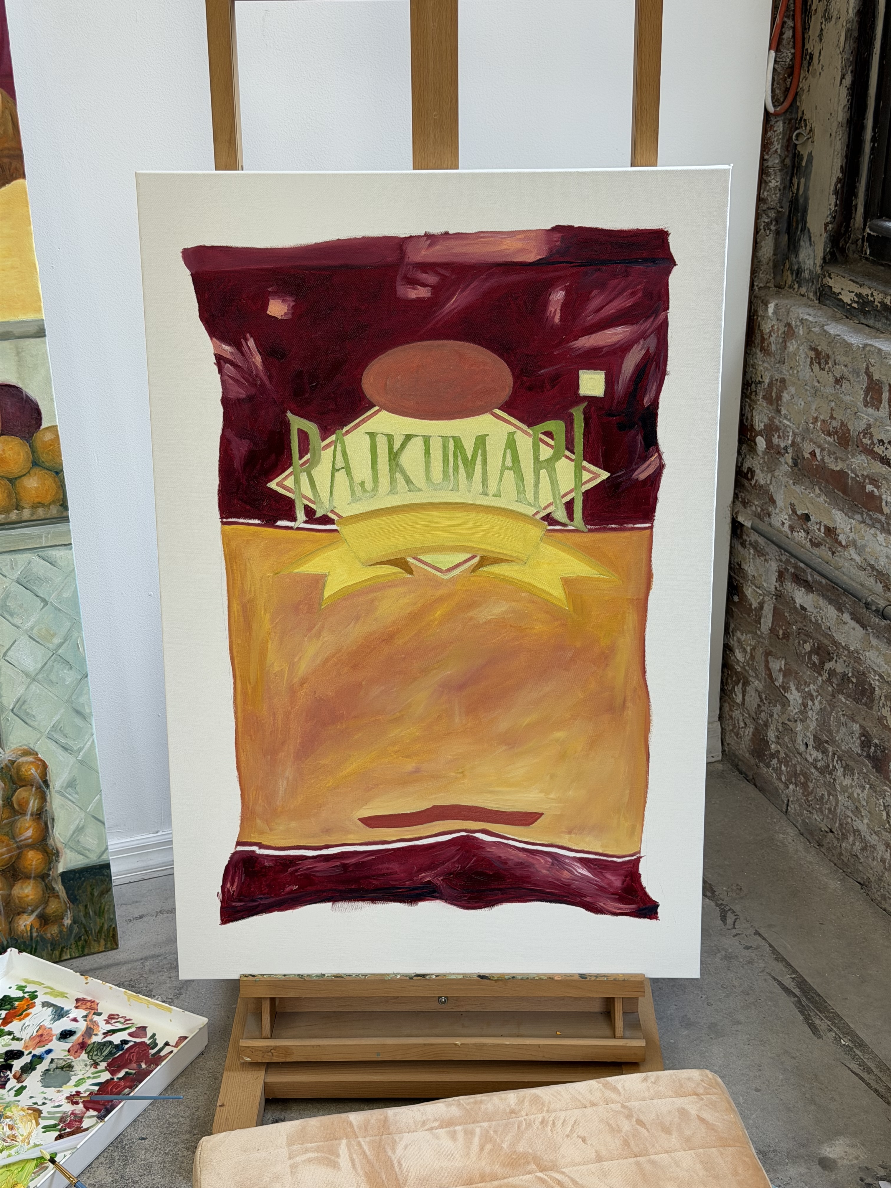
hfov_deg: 30.3
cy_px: 594
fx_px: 1647
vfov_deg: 39.7
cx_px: 446
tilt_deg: -24.0
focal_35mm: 48
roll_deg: -0.1
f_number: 1.78
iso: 64
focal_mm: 6.76
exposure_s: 1/60
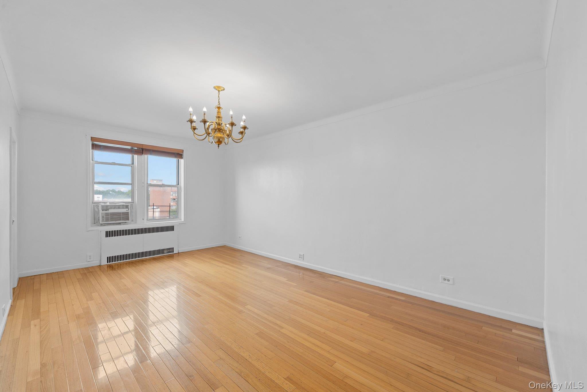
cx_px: 294
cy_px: 196
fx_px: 228
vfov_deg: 81.2
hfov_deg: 104.3
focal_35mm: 14
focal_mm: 14
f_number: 10
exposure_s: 1/2.5
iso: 250
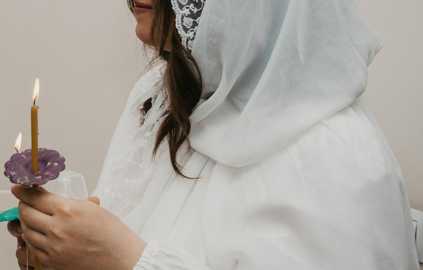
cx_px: -185
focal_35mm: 88
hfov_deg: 20.5
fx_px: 1020
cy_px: -64
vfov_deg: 14.5
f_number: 4
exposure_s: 1/160
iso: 100
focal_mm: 26
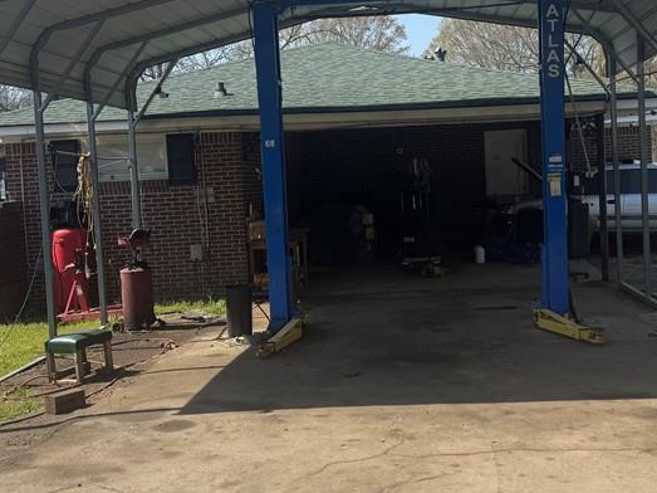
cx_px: 361
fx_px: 892
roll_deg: +4.2
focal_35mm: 47
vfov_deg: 30.8
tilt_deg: -3.4
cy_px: 223
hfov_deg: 40.4
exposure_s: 1/2833
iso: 80
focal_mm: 6.76
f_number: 1.78
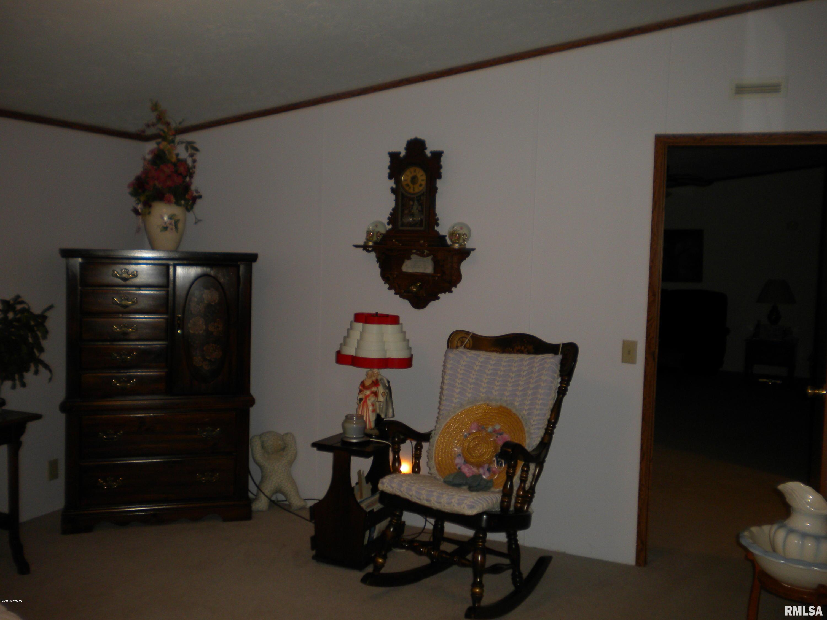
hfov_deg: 52.6
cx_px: 414
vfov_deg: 40.7
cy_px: 310
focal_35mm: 35
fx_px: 836
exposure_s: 1/30
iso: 100
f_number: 3.1
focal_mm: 6.3
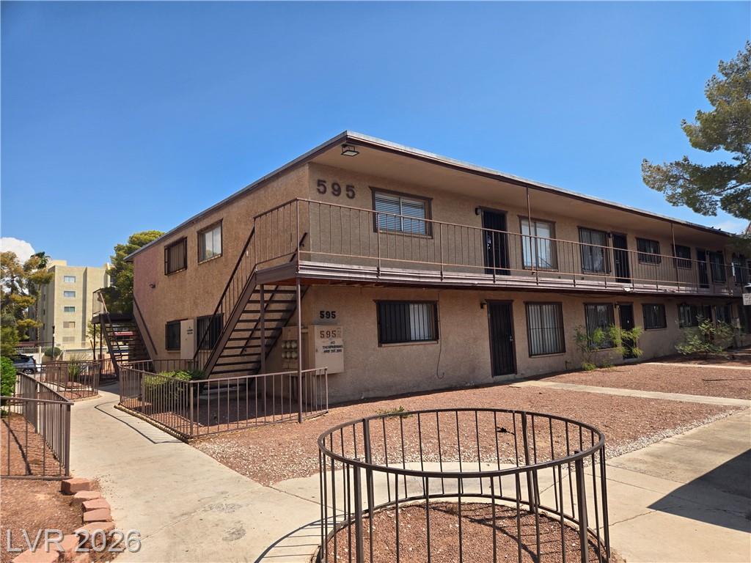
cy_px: 282
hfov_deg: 73.9
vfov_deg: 58.9
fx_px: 499
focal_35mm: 23
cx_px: 376
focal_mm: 5.4
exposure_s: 1/1849
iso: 25
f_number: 1.8
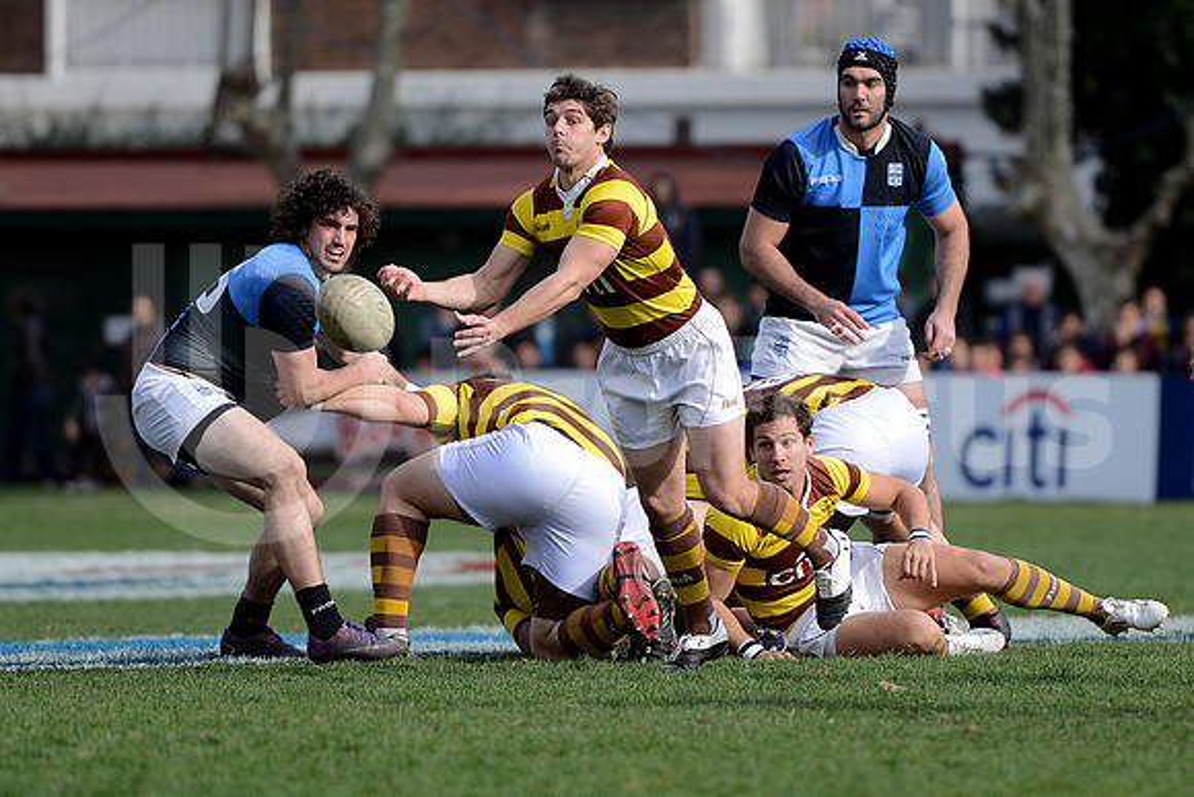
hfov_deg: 10.5
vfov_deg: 7.0
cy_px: 398
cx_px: 597
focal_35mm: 195
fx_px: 6469
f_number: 2.8
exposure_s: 1/1000
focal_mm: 195
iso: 250
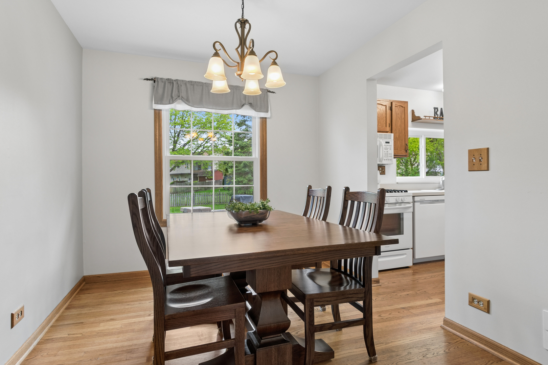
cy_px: 182
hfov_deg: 85.4
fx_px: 297
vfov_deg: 63.2
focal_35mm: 20
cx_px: 274
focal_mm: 13
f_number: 8
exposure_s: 1/6
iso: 250
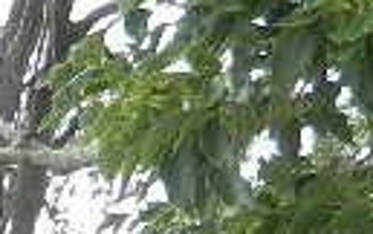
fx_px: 2138
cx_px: -468
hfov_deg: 9.1
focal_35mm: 210
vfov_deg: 5.7
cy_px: 800
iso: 160
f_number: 3.5
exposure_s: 1/400
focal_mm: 4.5
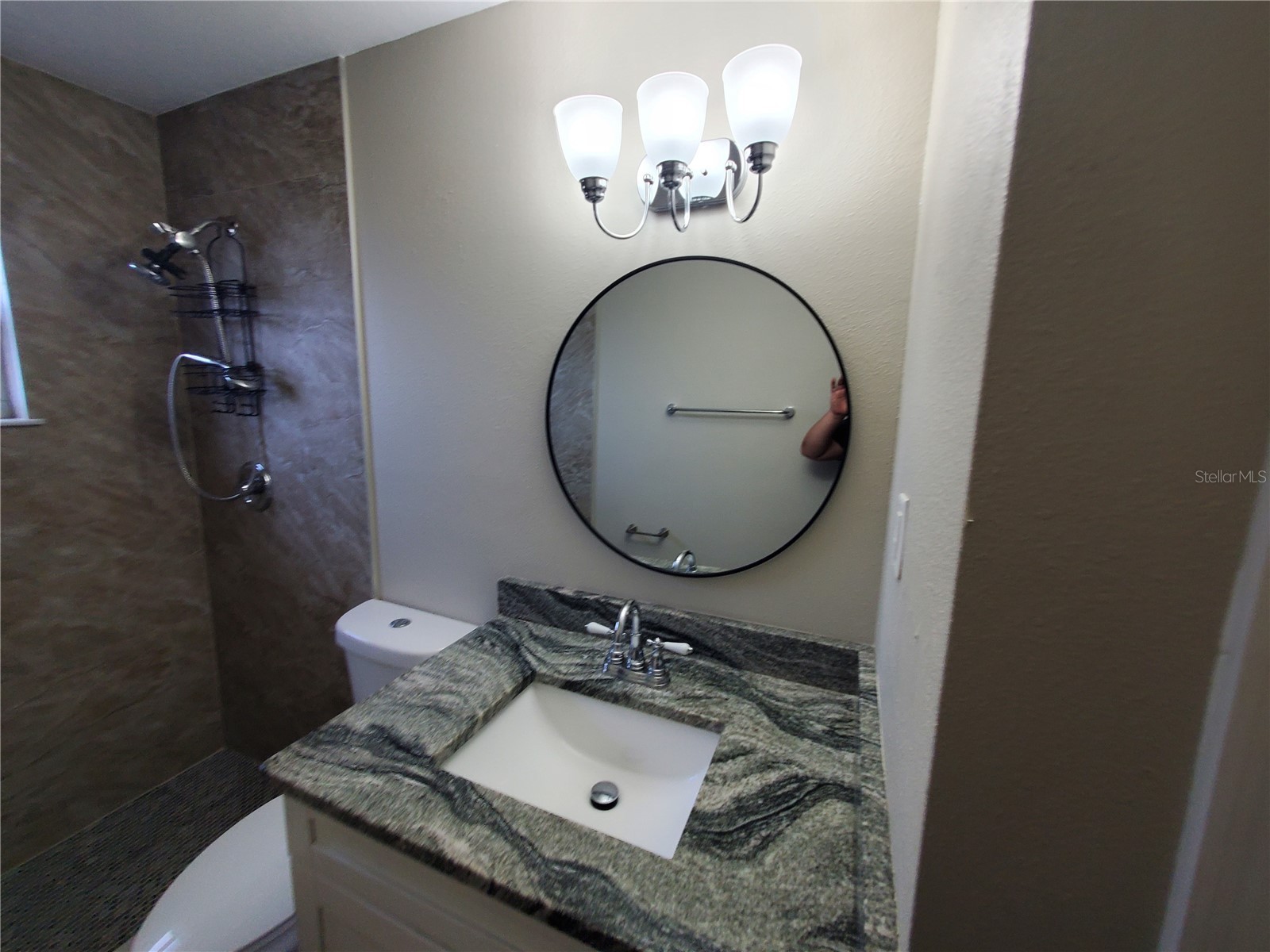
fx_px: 477
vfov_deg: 89.9
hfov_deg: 106.2
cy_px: 476
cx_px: 635
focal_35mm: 13
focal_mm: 1.8
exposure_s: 1/60
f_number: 2.2
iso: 160
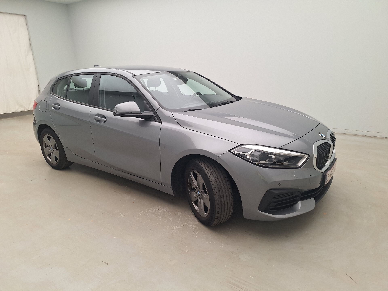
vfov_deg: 58.9
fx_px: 258
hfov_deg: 73.9
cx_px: 194
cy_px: 146
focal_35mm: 23
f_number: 1.8
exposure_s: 1/100
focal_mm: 5.54
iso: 50
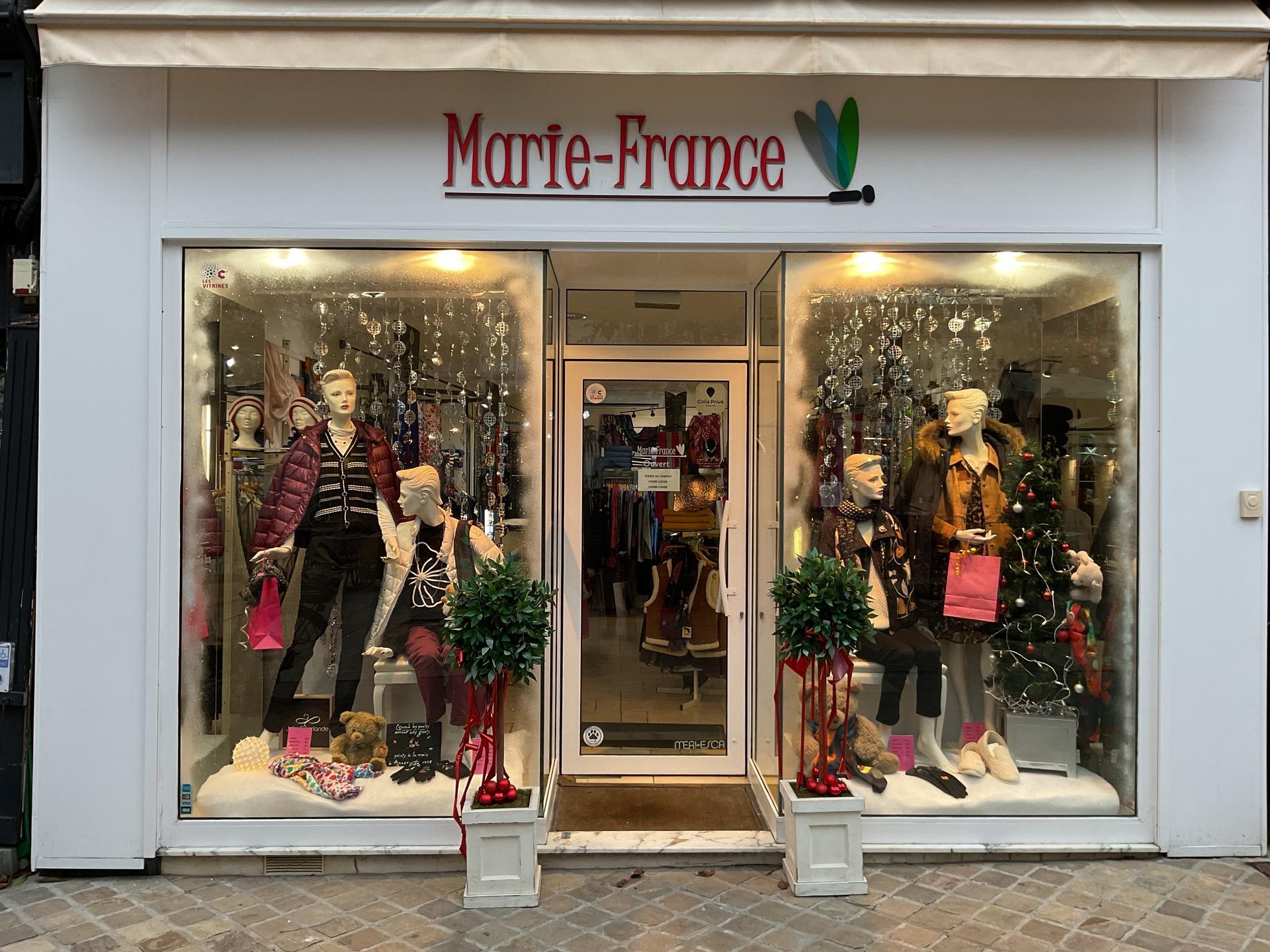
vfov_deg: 48.2
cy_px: 476
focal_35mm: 29
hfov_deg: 61.7
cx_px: 635
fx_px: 1064
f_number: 1.8
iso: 40
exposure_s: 1/100
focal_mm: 3
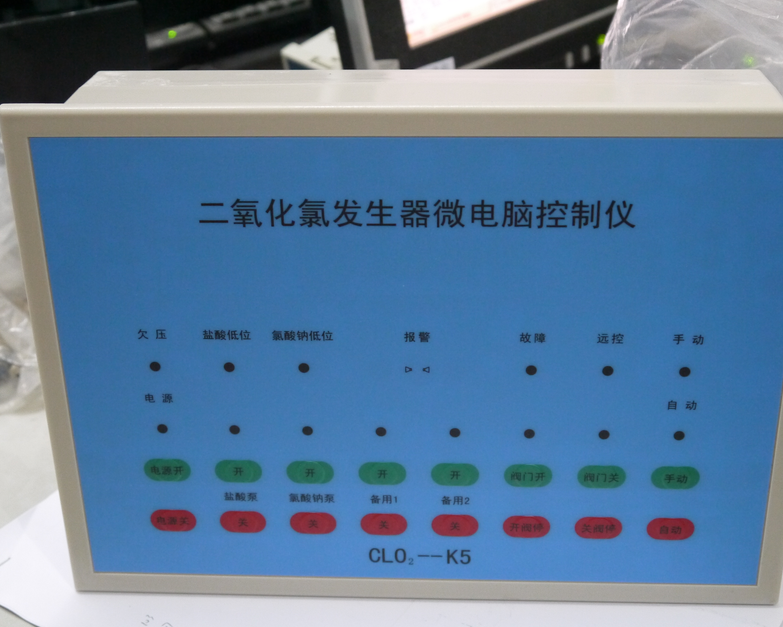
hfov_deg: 32.0
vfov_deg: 25.8
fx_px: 1367
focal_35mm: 59
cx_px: 406
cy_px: 312
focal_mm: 28
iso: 1600
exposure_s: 1/15
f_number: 4.8
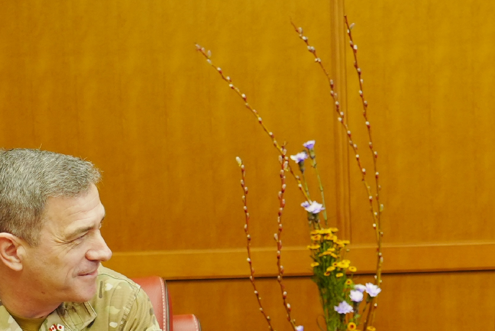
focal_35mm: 125
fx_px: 1720
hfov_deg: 16.3
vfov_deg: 10.9
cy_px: 304
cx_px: 359
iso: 1600
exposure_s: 1/250
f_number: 4
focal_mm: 49
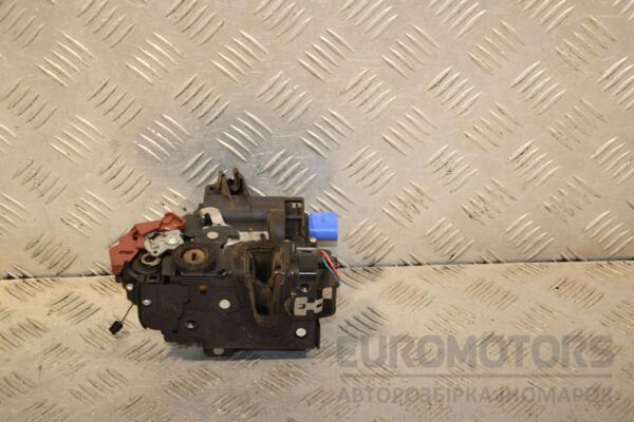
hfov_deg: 26.0
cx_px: 317
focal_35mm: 78
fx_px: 1374
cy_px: 211
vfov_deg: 17.5
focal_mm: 52
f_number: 6.3
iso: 800
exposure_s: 1/200
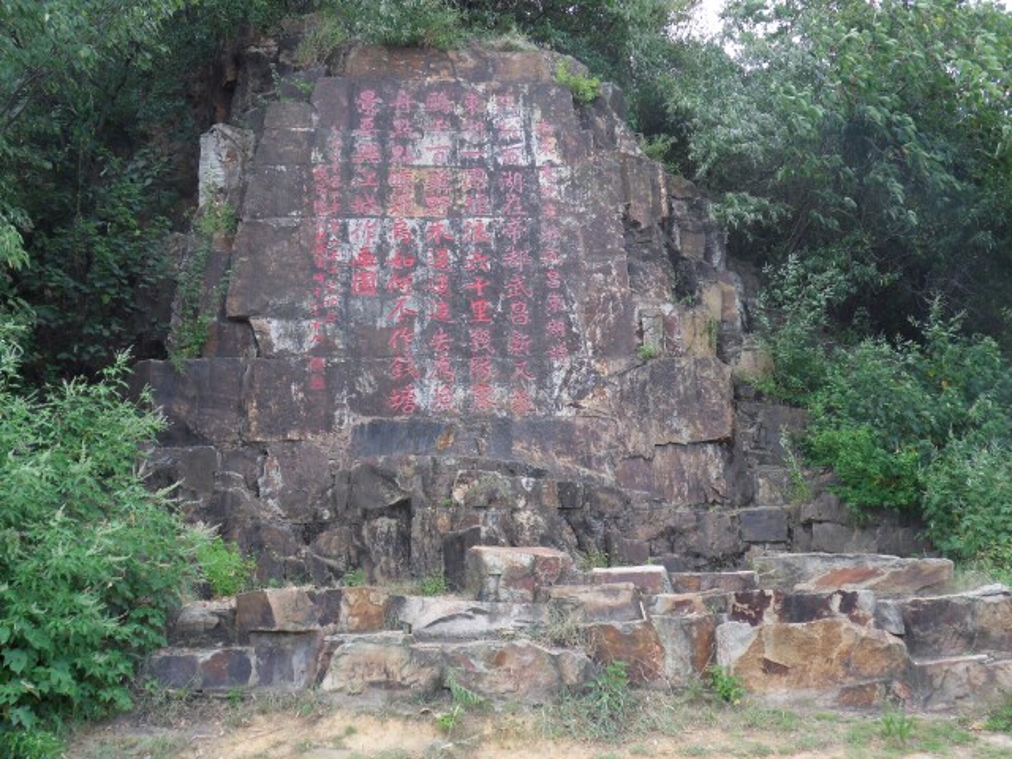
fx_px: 1052
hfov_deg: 51.4
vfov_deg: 39.7
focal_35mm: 36
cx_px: 506
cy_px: 380
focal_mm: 6.3
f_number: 3.9
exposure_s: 1/90
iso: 100
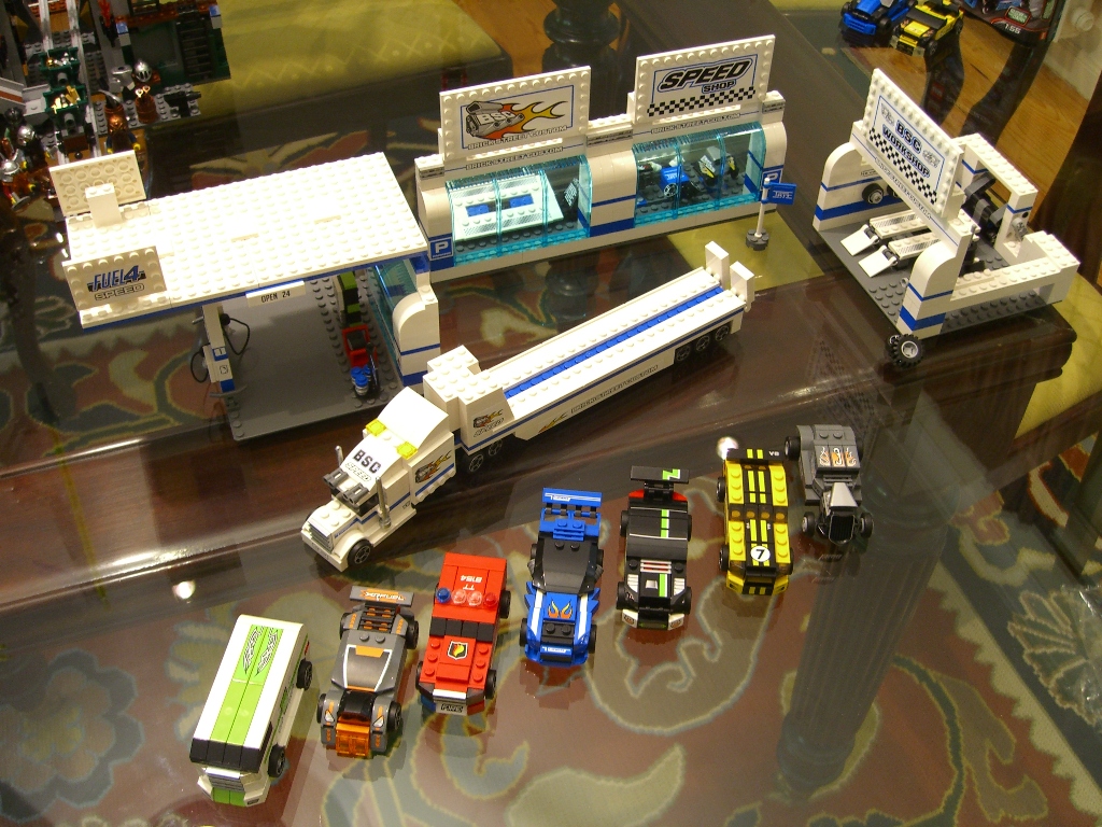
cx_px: 551
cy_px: 414
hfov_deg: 49.0
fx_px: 1210
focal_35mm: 38
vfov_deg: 37.7
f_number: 2.8
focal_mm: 7.9
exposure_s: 1/8
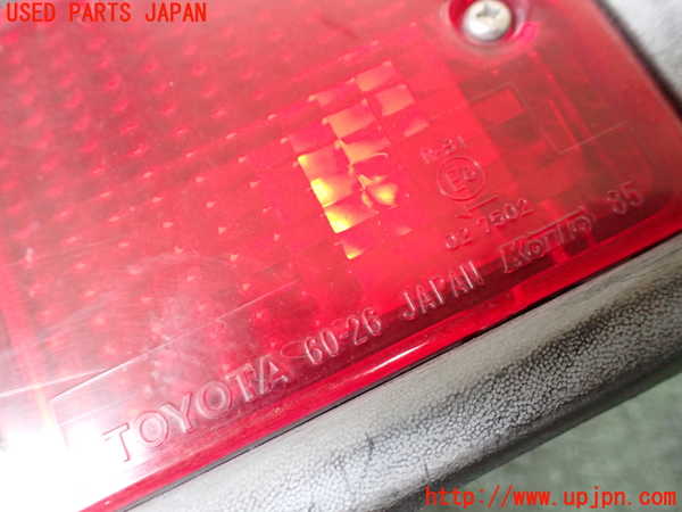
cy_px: 256
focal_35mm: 30
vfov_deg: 46.8
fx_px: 591
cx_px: 341
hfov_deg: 60.0
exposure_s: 1/30
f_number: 2.3
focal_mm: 5.4
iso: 800
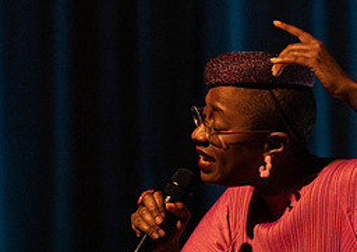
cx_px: 327
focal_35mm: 1069
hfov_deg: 1.9
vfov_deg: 1.3
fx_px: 10802
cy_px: 272
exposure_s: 1/250
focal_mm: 397
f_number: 5.6
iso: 3200
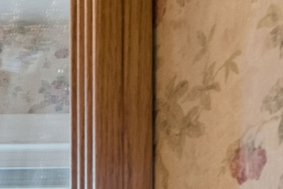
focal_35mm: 132
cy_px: 488
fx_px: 1038
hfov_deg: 12.1
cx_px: -420
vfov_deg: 9.1
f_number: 13
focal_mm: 16.9
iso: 400
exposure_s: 1/1.67
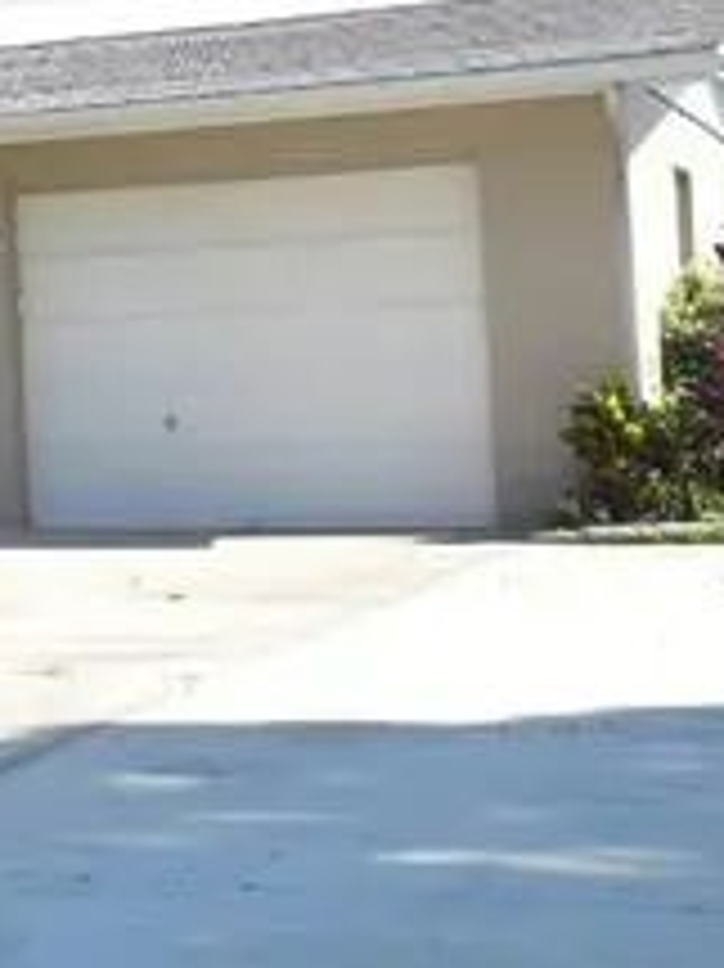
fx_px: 2492
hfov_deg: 13.8
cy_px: 275
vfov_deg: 21.8
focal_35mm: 89
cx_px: -773
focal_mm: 13
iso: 320
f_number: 11
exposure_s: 1/500
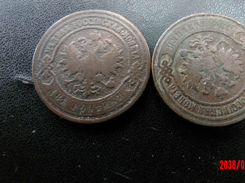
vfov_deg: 43.7
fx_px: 226
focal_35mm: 32
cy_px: 66
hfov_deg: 56.2
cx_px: 151
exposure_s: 1/9
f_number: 4.1
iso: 800
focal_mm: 4.2
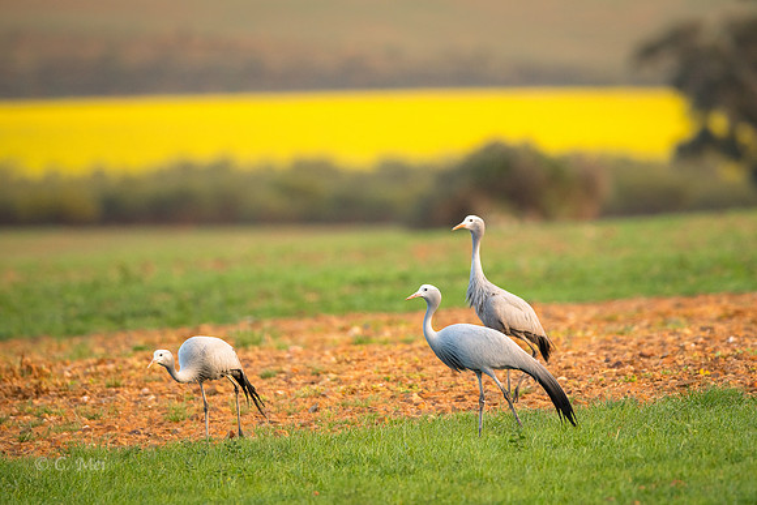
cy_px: 243
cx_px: 420
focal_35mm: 815
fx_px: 17134
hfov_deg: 2.5
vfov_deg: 1.7
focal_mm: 600
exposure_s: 1/500
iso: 800
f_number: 4.5
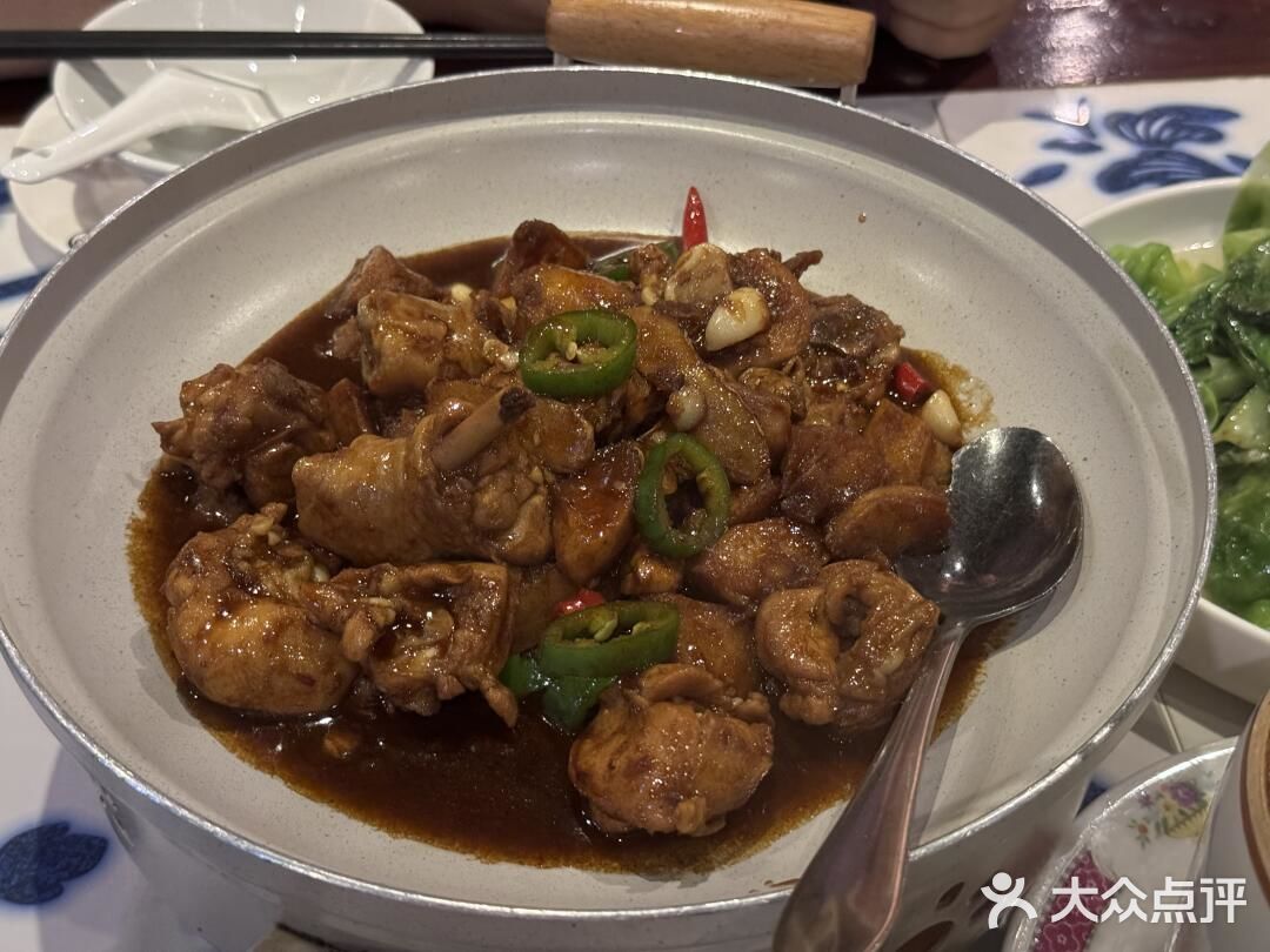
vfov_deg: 30.3
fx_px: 1761
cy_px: 476
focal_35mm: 48
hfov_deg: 39.7
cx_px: 635
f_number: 1.78
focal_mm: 6.76
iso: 500
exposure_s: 1/25
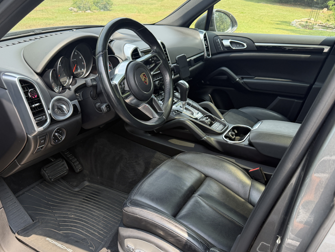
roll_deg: +1.2
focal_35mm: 31
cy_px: 161
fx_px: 300
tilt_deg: -29.0
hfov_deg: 58.3
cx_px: 162
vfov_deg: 45.0
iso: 100
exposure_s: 1/524
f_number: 1.78
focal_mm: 6.76
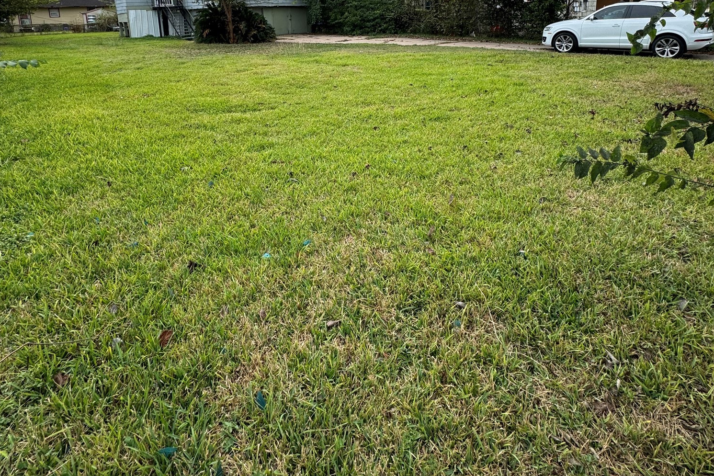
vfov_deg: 56.5
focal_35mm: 20
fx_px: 397
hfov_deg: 84.0
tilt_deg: -10.2
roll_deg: +3.1
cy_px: 82
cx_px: 355
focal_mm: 2.22
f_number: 2.2
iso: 40
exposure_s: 1/669
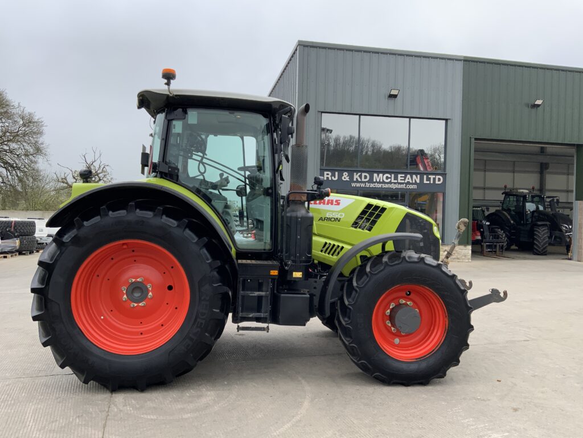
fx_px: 488
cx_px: 292
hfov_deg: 61.7
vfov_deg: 48.2
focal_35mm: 29
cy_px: 219
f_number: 1.8
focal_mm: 3
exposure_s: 1/514
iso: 16
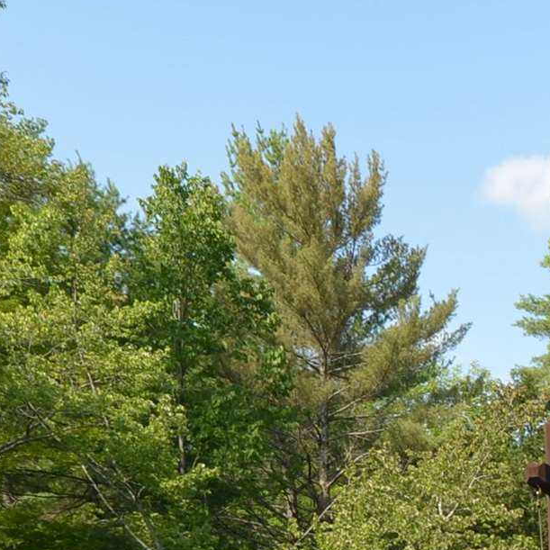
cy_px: 778
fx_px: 1494
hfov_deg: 18.8
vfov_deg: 18.8
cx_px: 787
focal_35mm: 83
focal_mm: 13
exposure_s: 1/200
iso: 100
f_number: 7.1
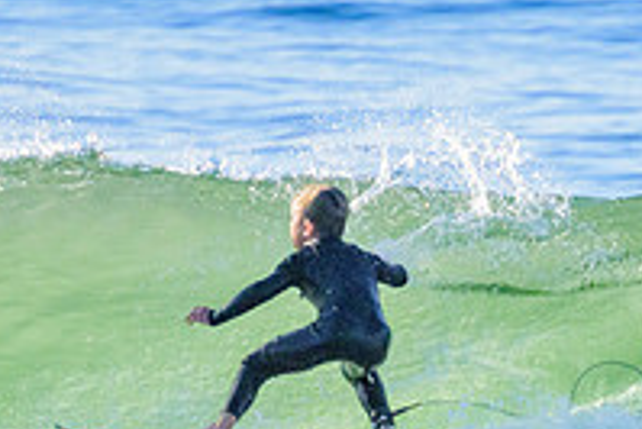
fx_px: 41652
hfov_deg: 0.9
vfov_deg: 0.6
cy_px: 498
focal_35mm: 2334
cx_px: 403
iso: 2200
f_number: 11
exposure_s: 1/2000
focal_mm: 800
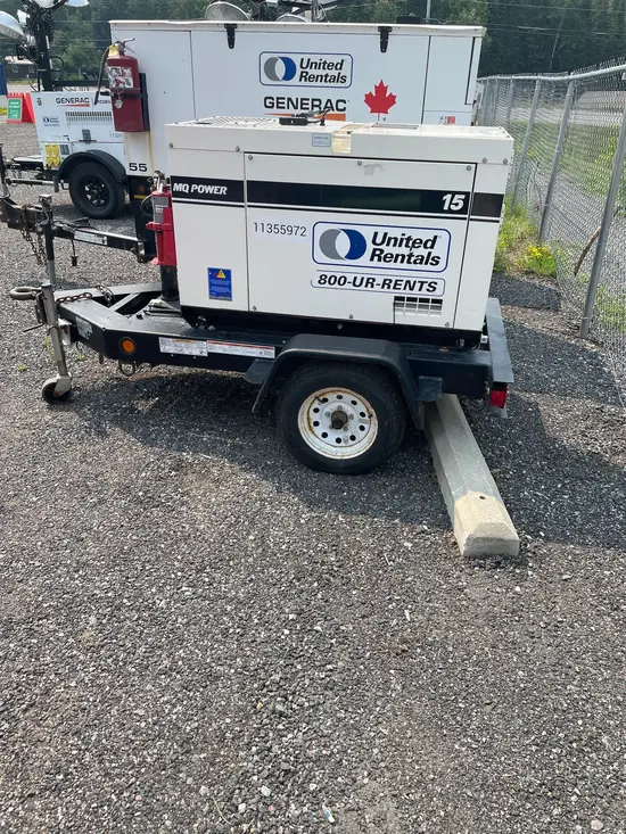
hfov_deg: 53.1
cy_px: 417
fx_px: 627
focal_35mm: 26
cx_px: 313
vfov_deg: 67.3
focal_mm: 4.2
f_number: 1.6
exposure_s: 1/1887
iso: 32
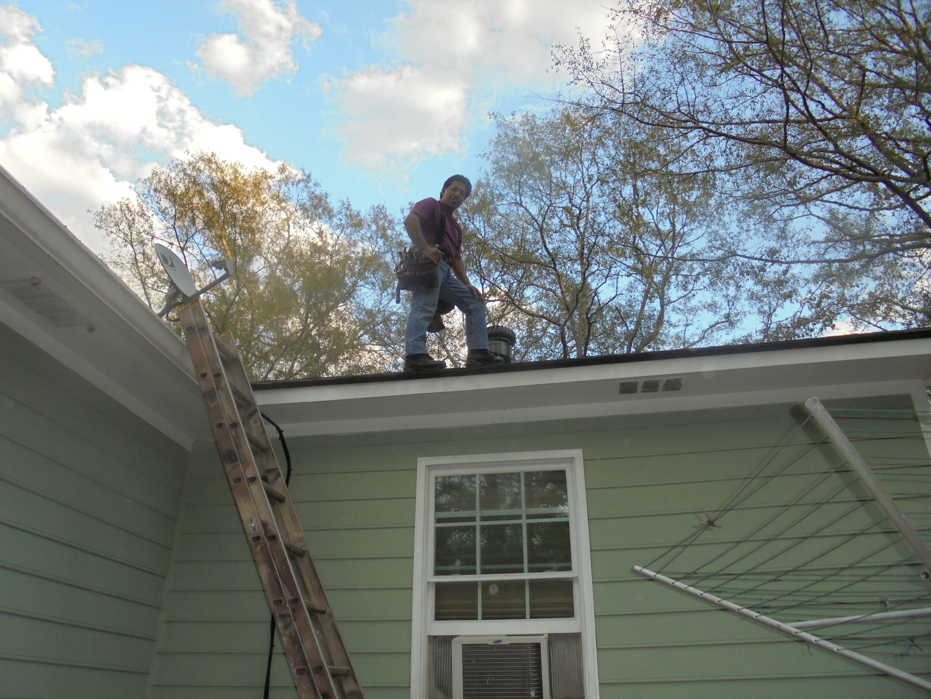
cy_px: 350
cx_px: 466
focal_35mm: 26
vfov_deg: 53.1
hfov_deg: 67.3
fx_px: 699
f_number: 3.5
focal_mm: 4.6
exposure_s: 1/160
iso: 100
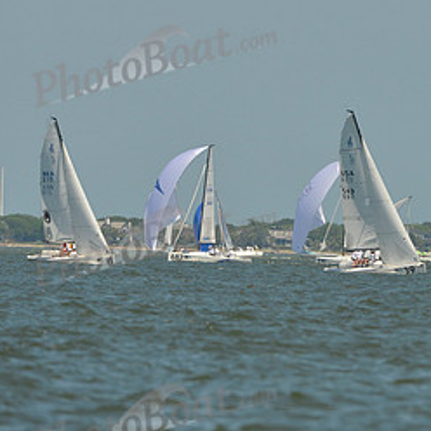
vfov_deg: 2.2
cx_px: 368
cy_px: 128
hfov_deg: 2.2
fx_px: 11199
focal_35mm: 795
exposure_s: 1/1600
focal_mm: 400
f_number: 8
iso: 280
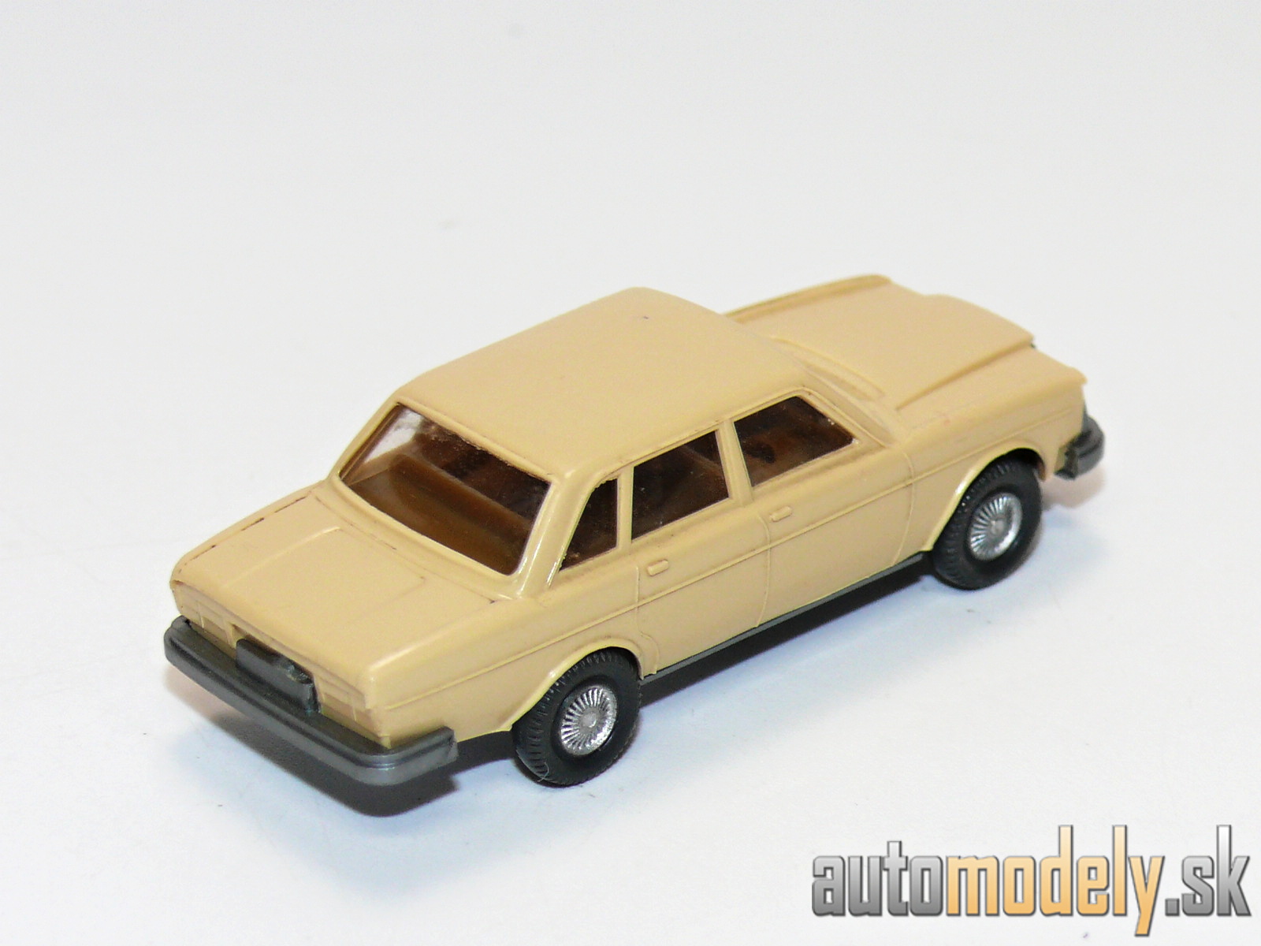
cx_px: 630
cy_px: 473
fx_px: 5246
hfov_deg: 13.7
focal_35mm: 144
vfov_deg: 10.3
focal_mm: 17
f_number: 4
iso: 100
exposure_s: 1/30
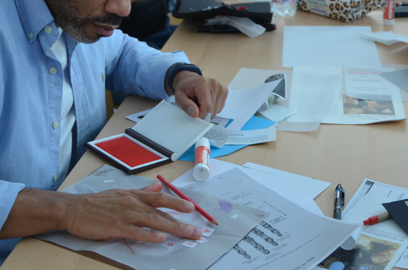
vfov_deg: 19.4
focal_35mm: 70
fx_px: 789
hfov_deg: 28.9
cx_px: 256
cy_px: 188
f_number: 2.8
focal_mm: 31
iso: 1250
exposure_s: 1/200
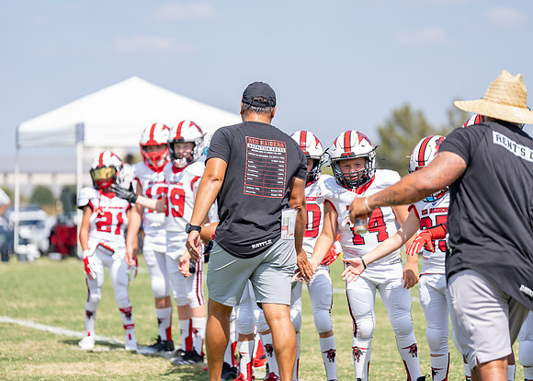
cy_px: 190
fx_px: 2482
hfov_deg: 12.3
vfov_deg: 8.8
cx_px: 266
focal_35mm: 164
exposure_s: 1/1600
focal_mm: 156
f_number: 2.8
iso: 200
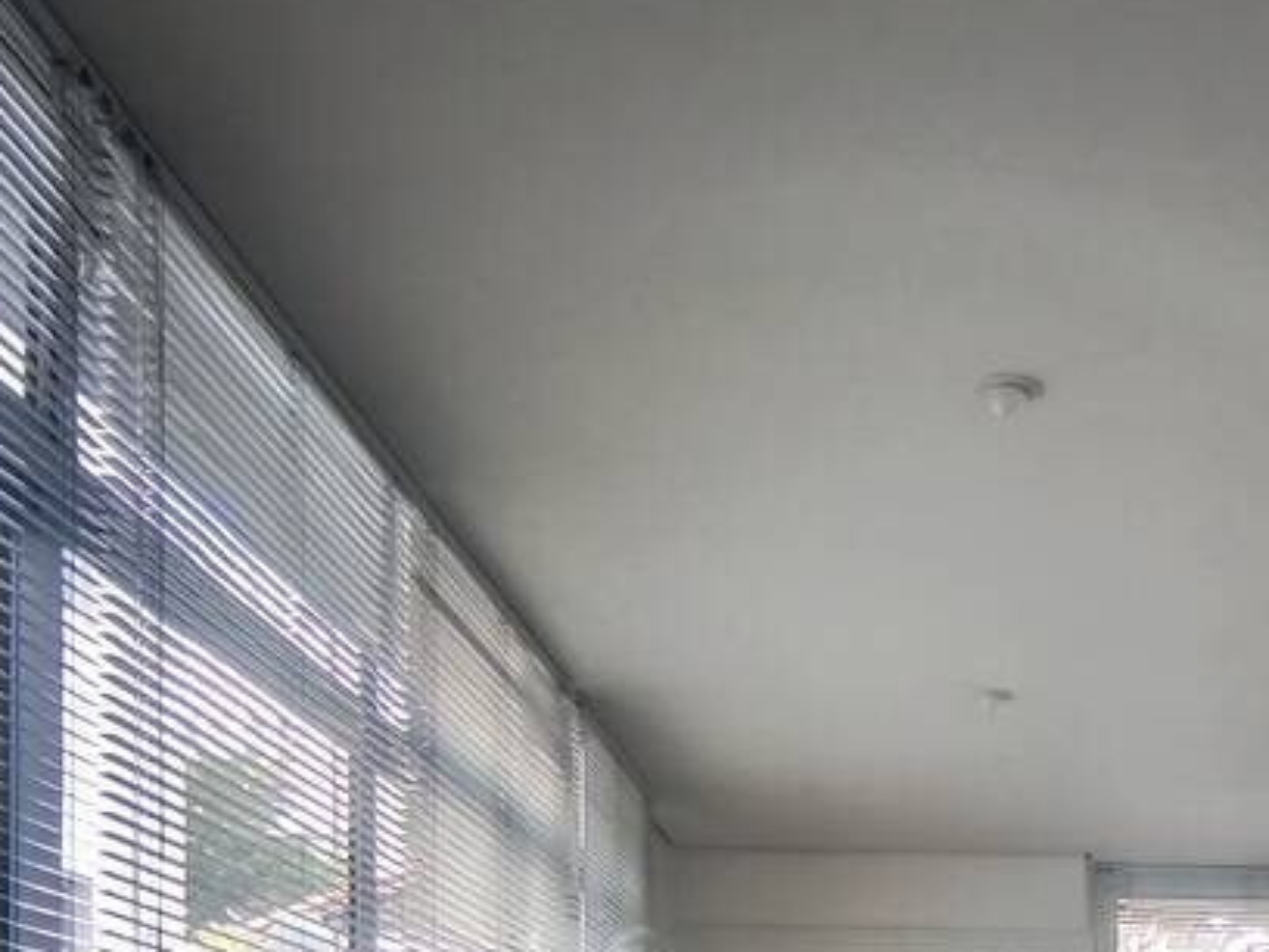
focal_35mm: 53
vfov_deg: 24.7
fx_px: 1943
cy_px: 1160
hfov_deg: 33.3
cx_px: 1247
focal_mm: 1.91
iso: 320
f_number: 2.2
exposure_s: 1/30
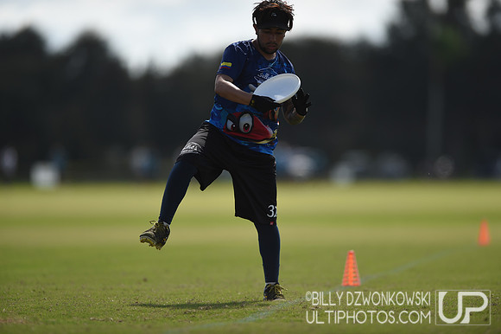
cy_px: 167
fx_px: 5563
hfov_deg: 5.2
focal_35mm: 400
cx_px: 250
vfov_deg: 3.4
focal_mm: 400
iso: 100
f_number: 2.8
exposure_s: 1/2000
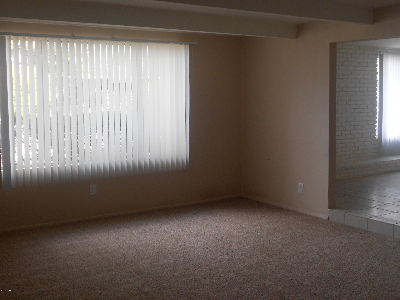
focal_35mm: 43
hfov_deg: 43.9
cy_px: 150
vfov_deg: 33.6
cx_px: 200
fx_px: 497
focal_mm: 7.7
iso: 80
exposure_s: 1/30
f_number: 4.2
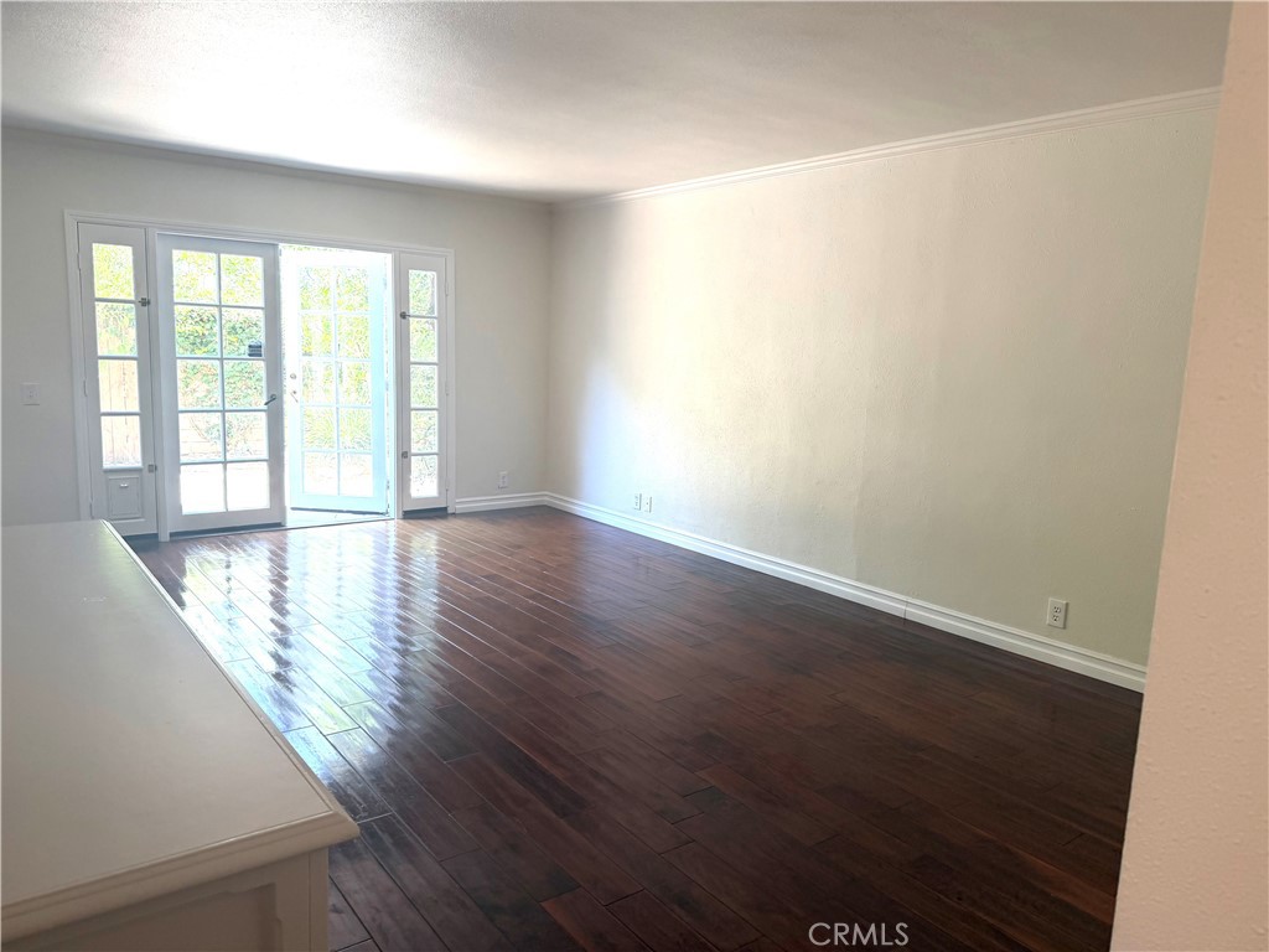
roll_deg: -2.4
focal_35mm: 24
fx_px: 880
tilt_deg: -7.9
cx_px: 634
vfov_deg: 56.8
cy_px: 476
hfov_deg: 71.6
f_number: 1.78
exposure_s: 1/174
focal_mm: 6.76
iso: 125
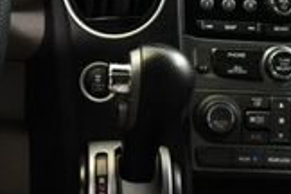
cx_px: 22
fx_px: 1148
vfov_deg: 9.6
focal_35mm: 142
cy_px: -2
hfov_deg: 14.3
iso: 3200
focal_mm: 18
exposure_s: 1/80
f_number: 3.5
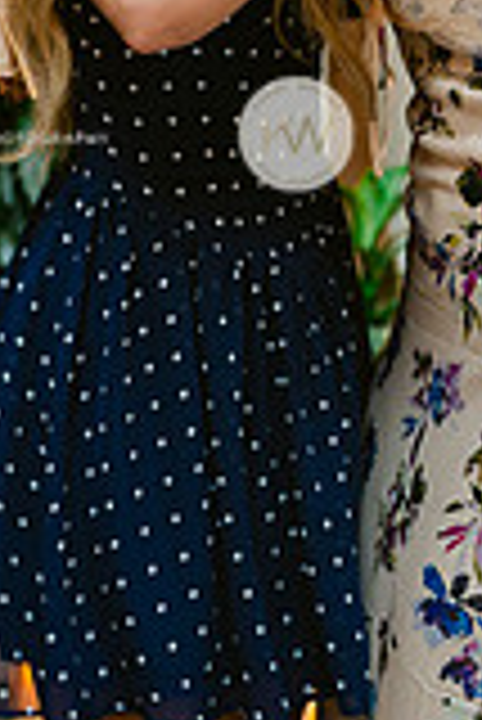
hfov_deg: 11.3
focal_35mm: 122
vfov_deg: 15.9
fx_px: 2445
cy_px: -225
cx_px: 297
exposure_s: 1/250
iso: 1000
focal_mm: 43.4
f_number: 2.8
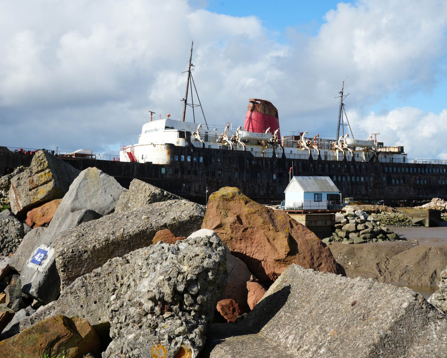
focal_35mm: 52
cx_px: 219
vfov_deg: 29.1
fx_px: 688
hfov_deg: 36.0
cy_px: 179
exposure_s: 1/125
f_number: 11
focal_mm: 46
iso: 100
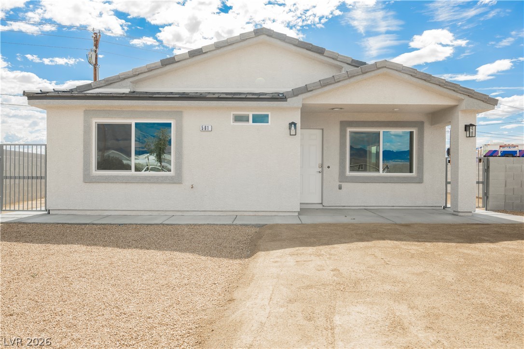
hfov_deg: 67.4
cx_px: 262
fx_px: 393
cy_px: 174
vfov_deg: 47.9
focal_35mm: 27
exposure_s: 1/200
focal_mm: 27
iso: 100
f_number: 8
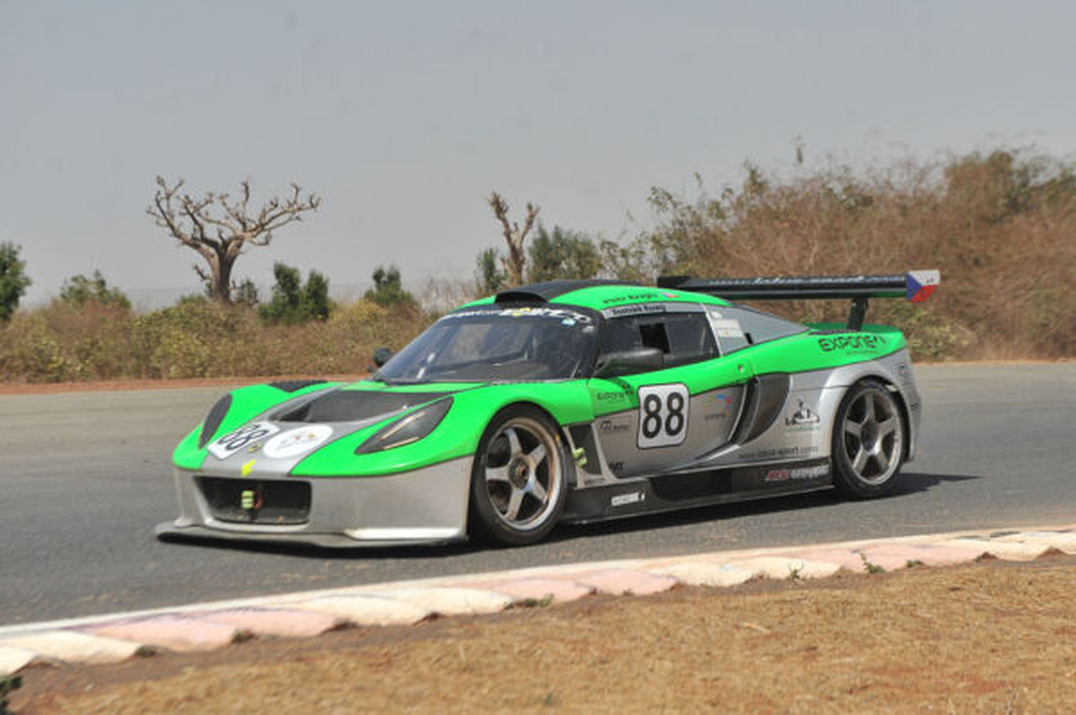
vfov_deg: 19.4
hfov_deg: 28.9
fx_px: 2090
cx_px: 538
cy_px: 358
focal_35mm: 70
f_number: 6.3
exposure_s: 1/3200
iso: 400
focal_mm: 70
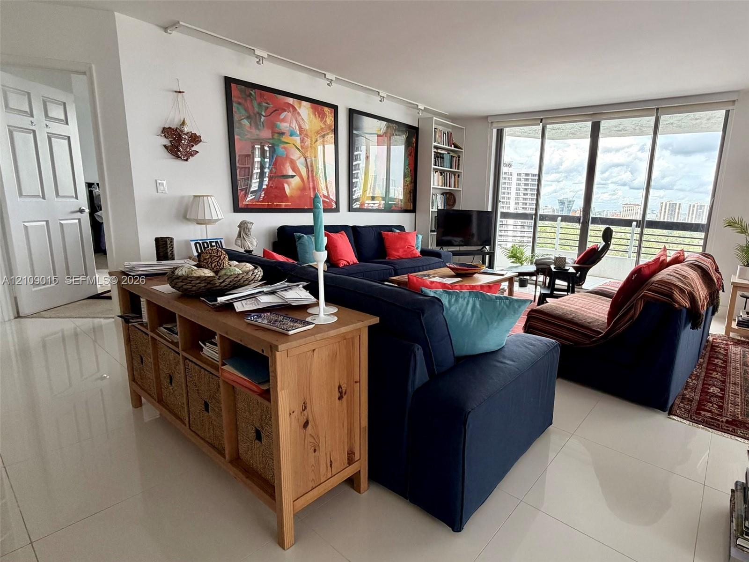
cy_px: 281
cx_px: 374
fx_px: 303
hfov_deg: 102.1
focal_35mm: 14
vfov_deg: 85.7
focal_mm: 2.22
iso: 160
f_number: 2.2
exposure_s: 1/121
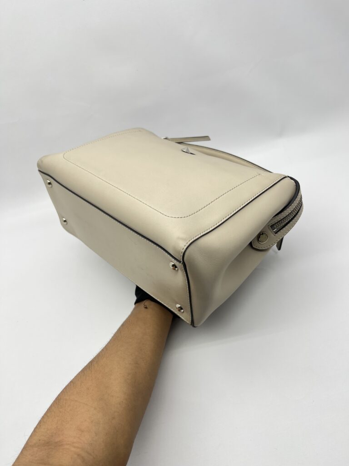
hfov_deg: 53.1
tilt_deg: -39.5
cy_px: 233
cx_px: 174
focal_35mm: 26
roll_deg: +15.9
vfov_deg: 67.3
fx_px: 350
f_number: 1.5
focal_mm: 5.7
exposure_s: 1/133
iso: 32
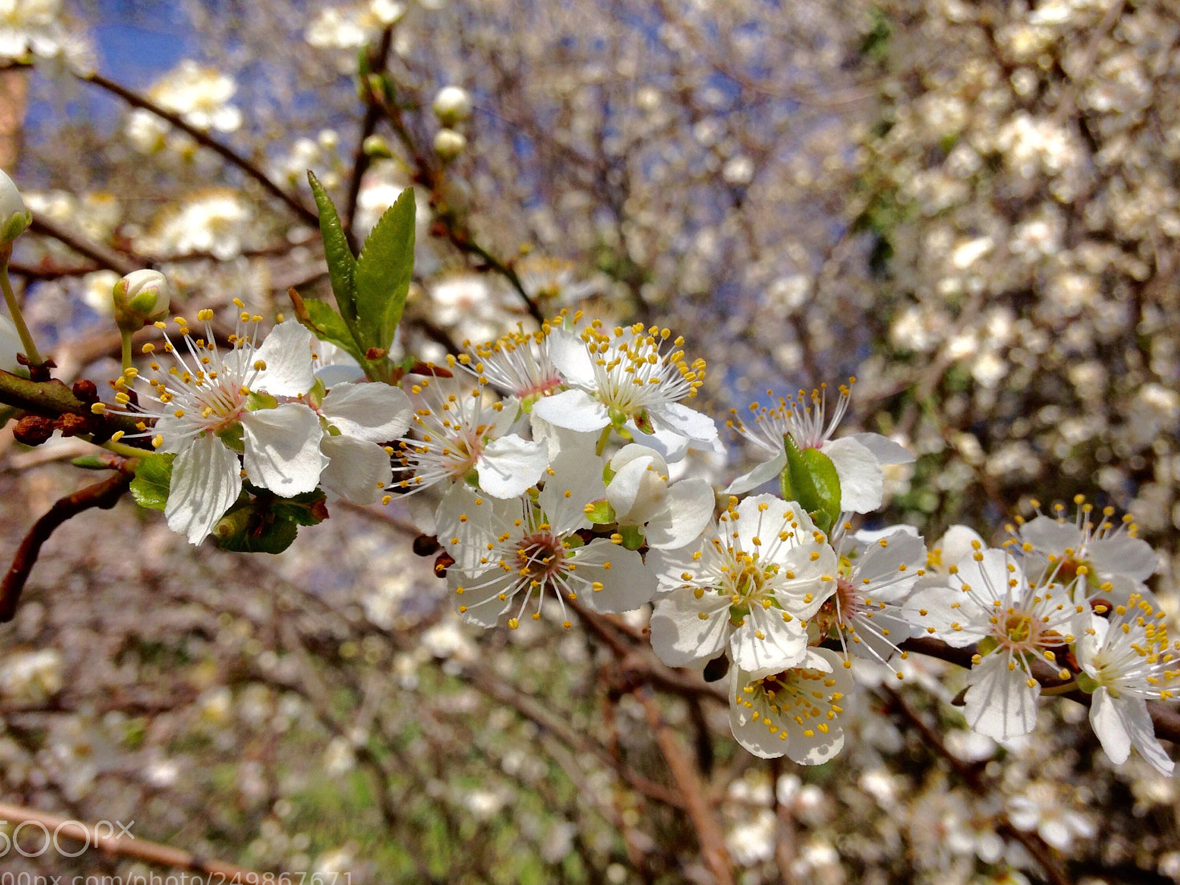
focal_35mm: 36
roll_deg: +1.7
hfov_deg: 51.4
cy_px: 462
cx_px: 578
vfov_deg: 39.6
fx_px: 1227
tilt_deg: +22.4
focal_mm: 4.12
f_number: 2.4
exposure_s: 1/1427
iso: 50
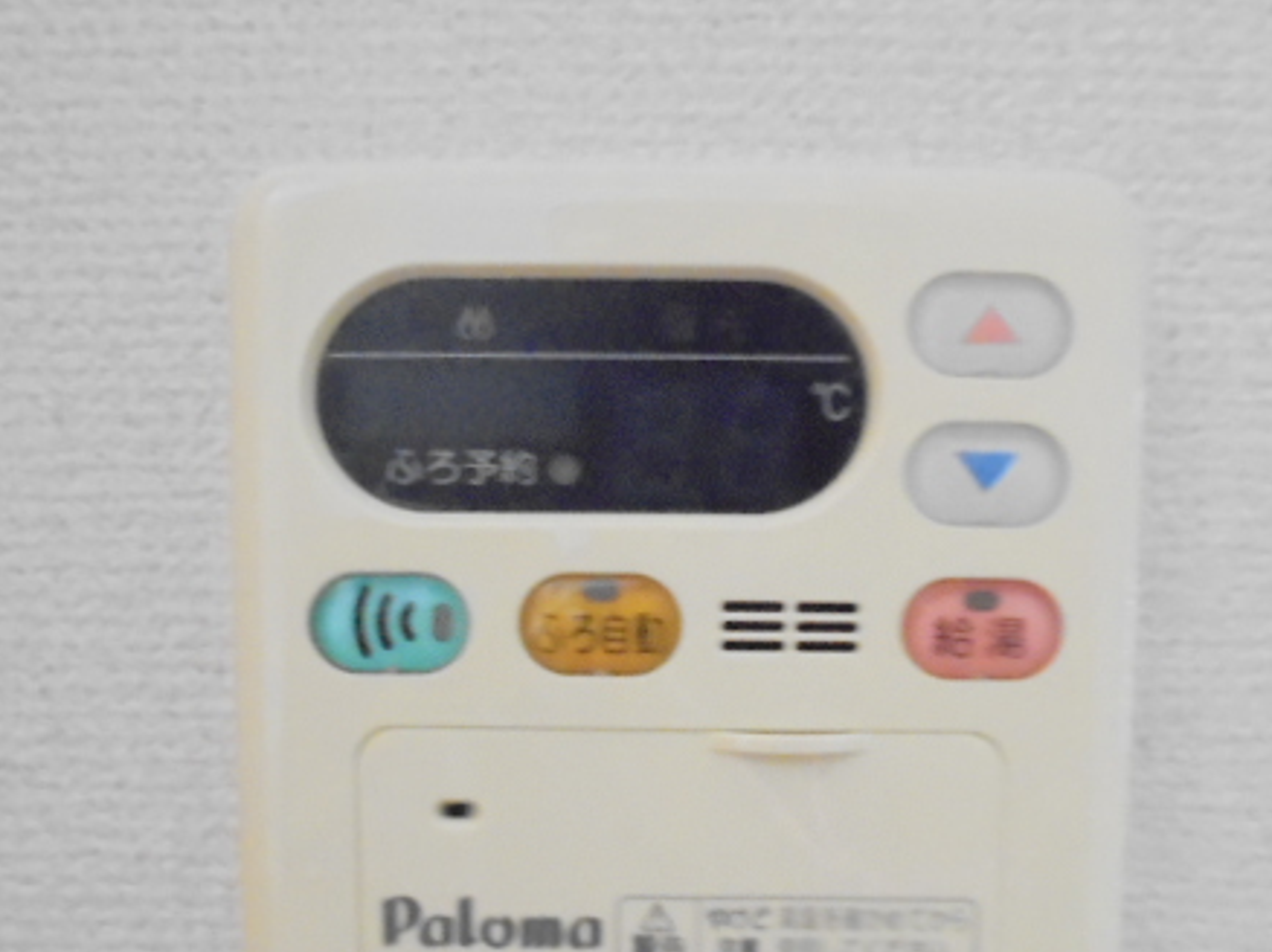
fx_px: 1396
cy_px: 650
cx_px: 700
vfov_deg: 37.2
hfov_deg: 48.9
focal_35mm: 38
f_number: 3.5
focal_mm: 4.6
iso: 1600
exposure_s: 1/20
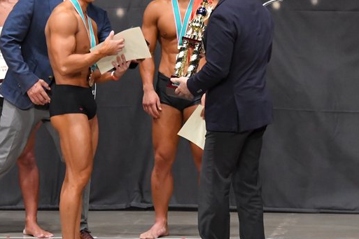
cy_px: 112
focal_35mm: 328
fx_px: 3268
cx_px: 113
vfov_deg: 4.2
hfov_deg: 6.3
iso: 6400
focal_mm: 145
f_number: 5.6
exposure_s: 1/400
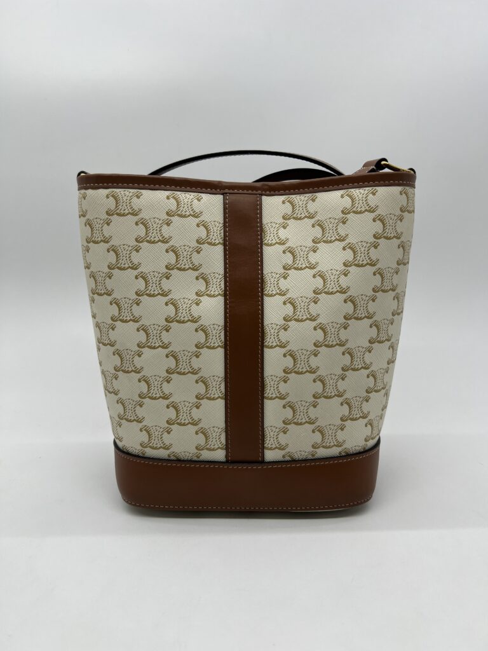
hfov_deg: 53.1
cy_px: 326
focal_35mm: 26
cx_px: 244
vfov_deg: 67.3
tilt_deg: -9.4
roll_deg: +0.5
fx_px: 489
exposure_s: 1/290
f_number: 1.5
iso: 40
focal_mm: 5.7
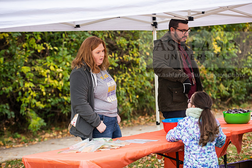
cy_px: 84
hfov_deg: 21.5
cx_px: 126
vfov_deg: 14.4
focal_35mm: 95
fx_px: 665
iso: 640
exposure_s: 1/250
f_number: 3.2
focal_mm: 95
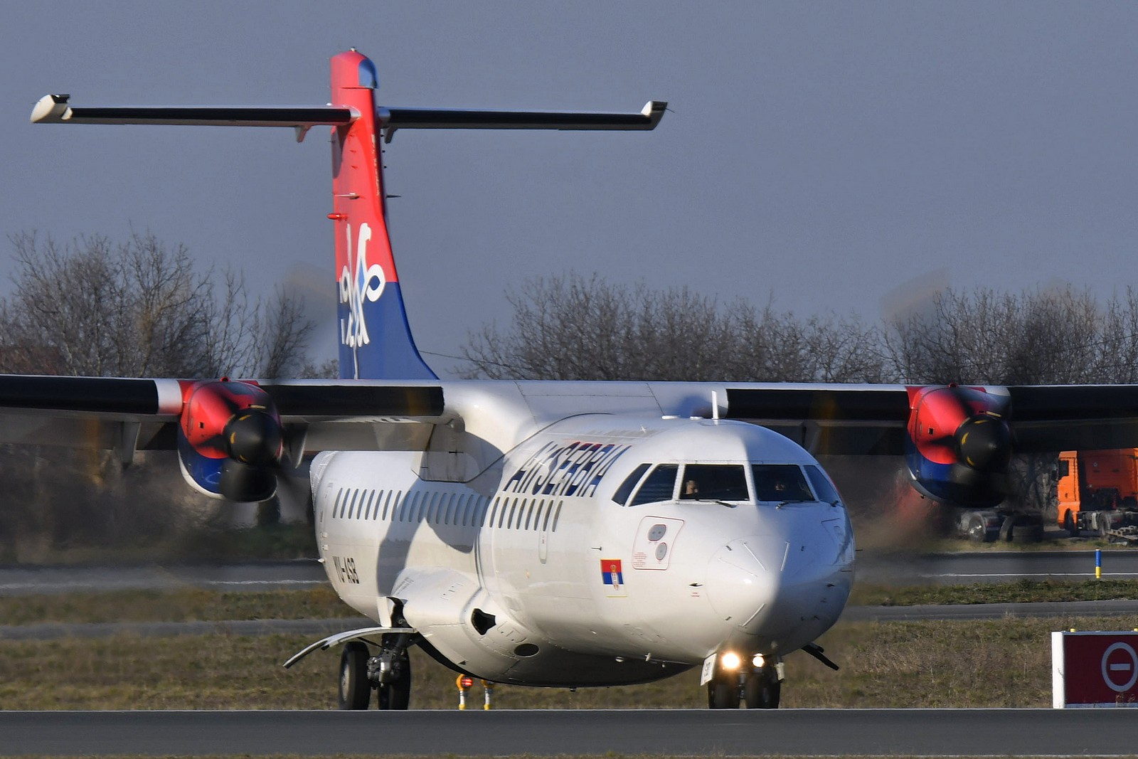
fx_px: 18967
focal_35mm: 600
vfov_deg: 2.3
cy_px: 380
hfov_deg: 3.4
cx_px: 569
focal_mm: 400
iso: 100
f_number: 11
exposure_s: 1/200
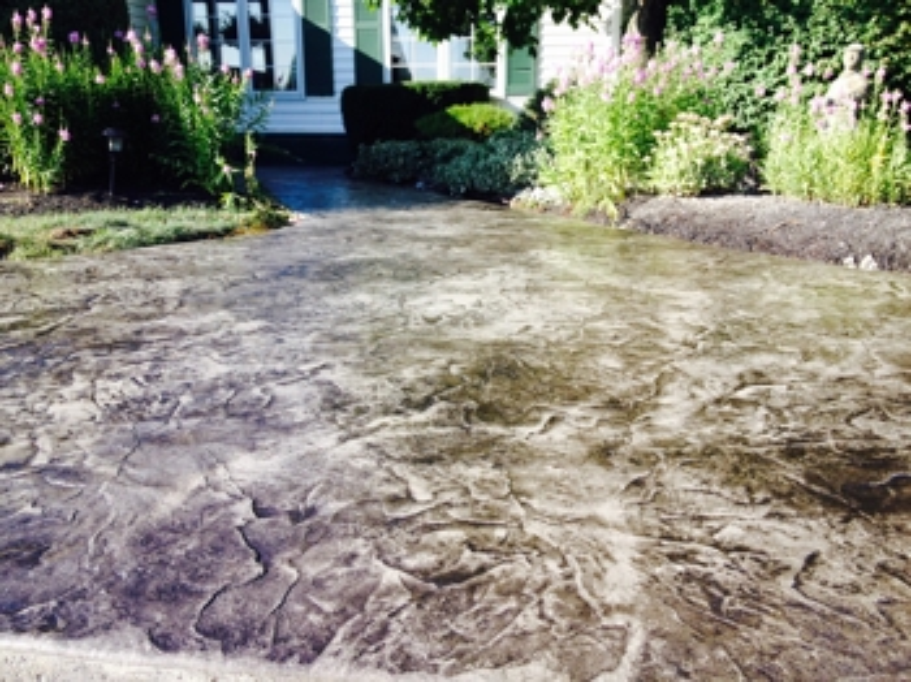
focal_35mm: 35
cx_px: 456
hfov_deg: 52.7
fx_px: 920
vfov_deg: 40.7
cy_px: 341
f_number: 2.4
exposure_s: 1/525
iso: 50
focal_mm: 4.28
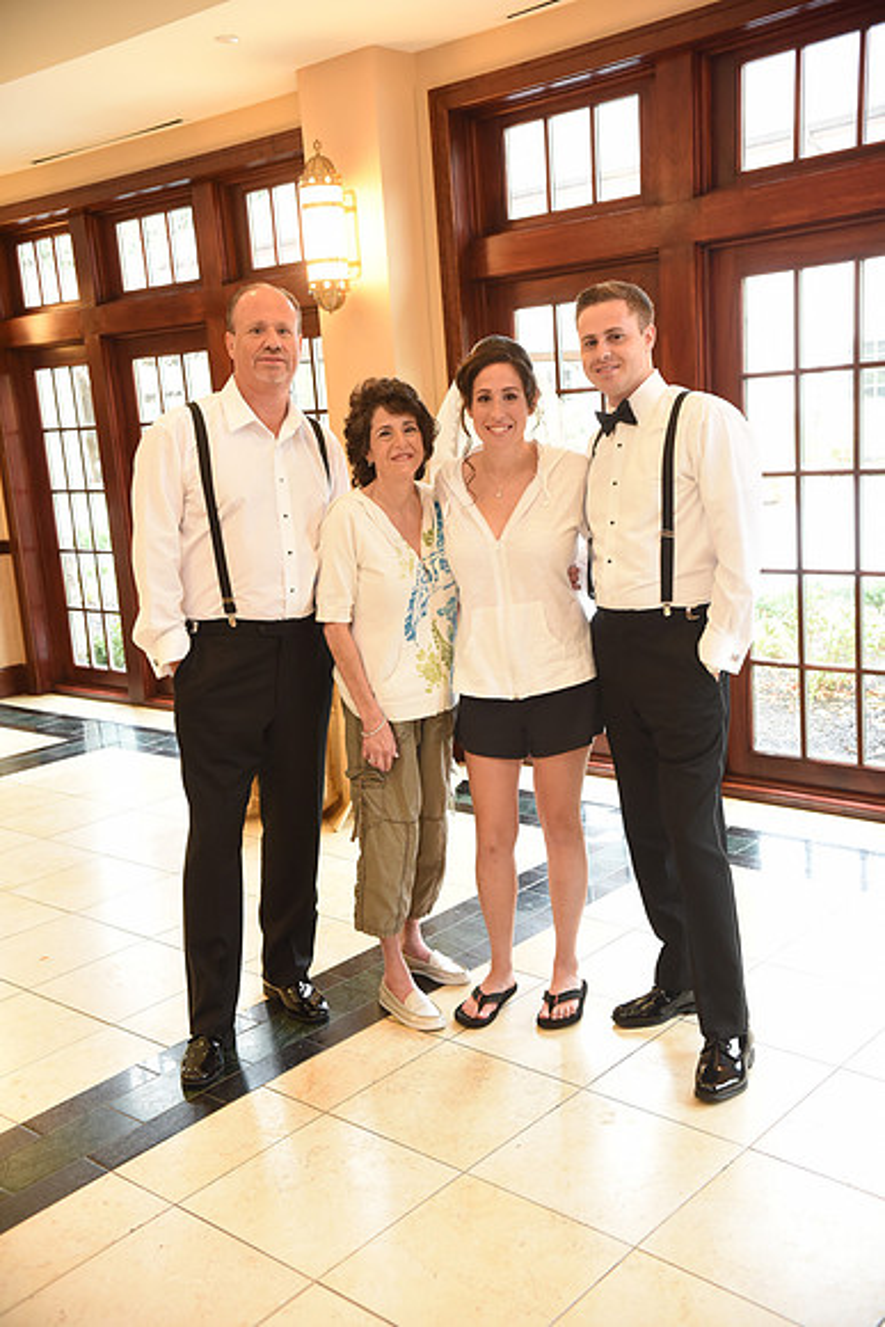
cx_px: 442
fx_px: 1290
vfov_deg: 54.4
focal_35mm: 35
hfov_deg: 37.9
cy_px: 664
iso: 2000
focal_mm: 35
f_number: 5.6
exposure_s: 1/80
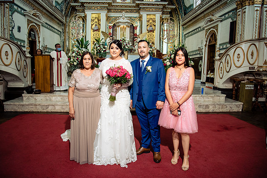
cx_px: 128
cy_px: 86
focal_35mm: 26
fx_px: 193
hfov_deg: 69.3
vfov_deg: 49.6
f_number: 5
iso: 2000
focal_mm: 24
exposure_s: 1/100
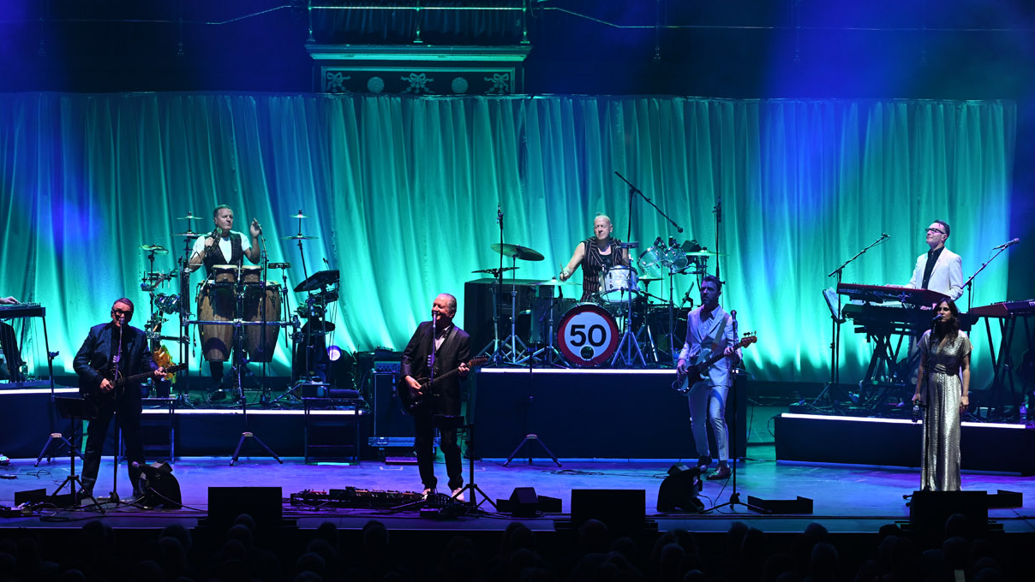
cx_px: 487
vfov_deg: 7.7
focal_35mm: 158
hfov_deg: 13.6
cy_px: 204
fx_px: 4337
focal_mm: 135
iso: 1600
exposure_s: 1/200
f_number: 5
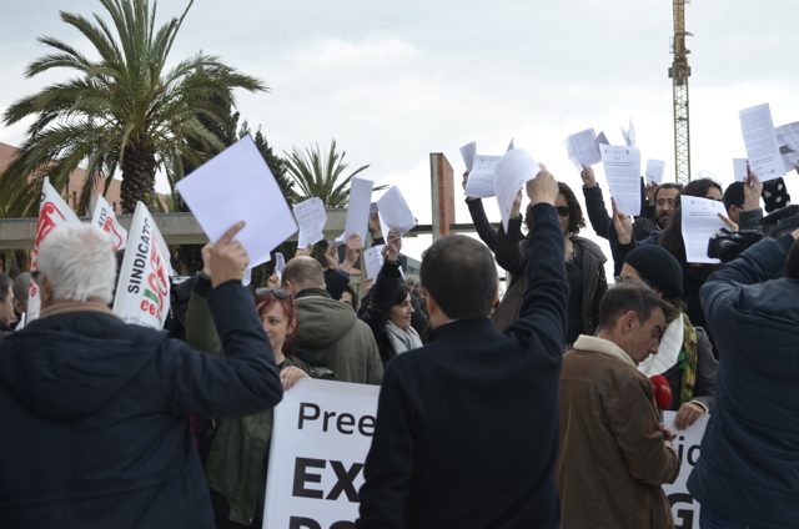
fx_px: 1827
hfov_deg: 24.7
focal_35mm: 82
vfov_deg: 16.5
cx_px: 400
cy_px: 264
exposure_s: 1/160
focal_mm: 55
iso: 200
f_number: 6.3
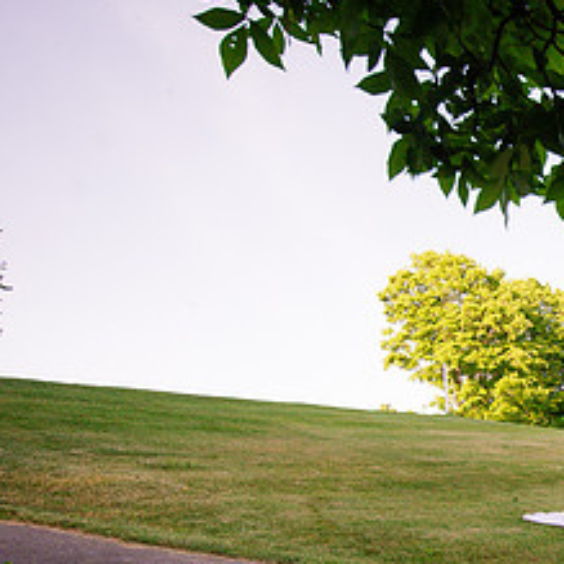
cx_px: 677
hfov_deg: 31.5
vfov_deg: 36.4
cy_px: 447
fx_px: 830
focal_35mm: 45
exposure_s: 1/1250
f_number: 6.3
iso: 500
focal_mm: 20
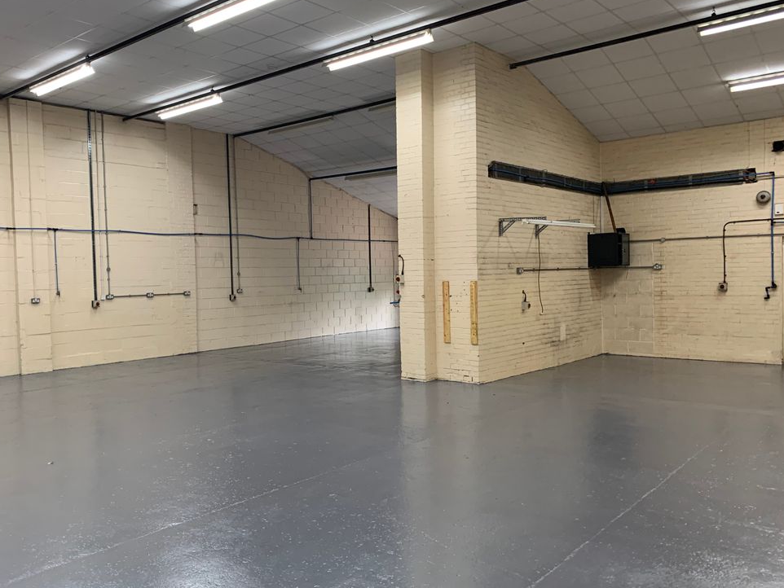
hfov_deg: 59.7
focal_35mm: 30
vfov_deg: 46.8
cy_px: 302
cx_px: 335
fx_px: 680
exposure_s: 1/50
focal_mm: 4.25
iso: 100
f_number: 1.8
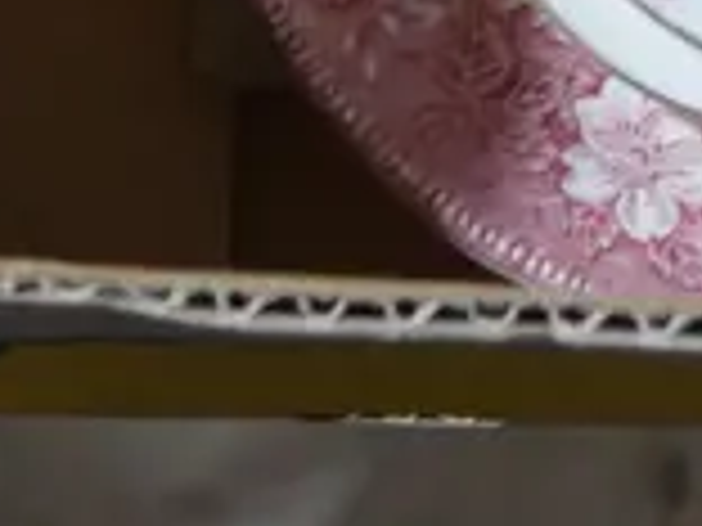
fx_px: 3731
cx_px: 990
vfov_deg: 7.0
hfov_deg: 10.4
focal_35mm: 184
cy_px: -1176
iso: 640
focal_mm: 14
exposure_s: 1/60
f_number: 3.5
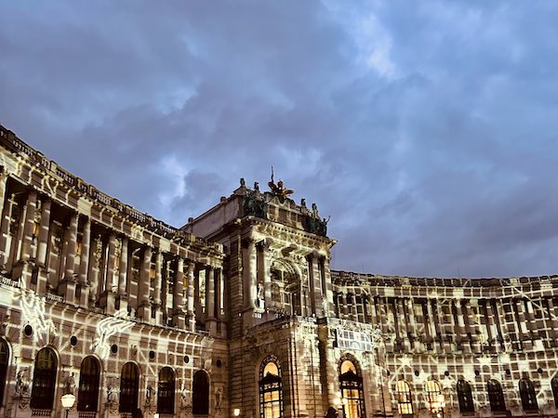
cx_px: 279
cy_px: 209
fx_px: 387
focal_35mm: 24
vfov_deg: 56.8
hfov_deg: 71.6
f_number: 1.78
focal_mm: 6.86
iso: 800
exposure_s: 1/33
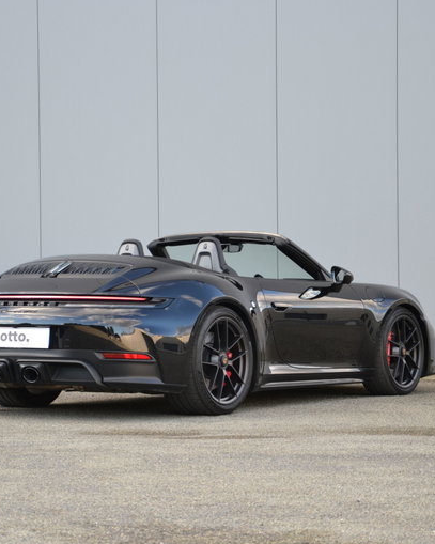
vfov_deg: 15.6
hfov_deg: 12.5
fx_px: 1980
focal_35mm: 123
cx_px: 163
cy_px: 271
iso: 320
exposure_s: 1/125
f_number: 5.6
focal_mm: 58
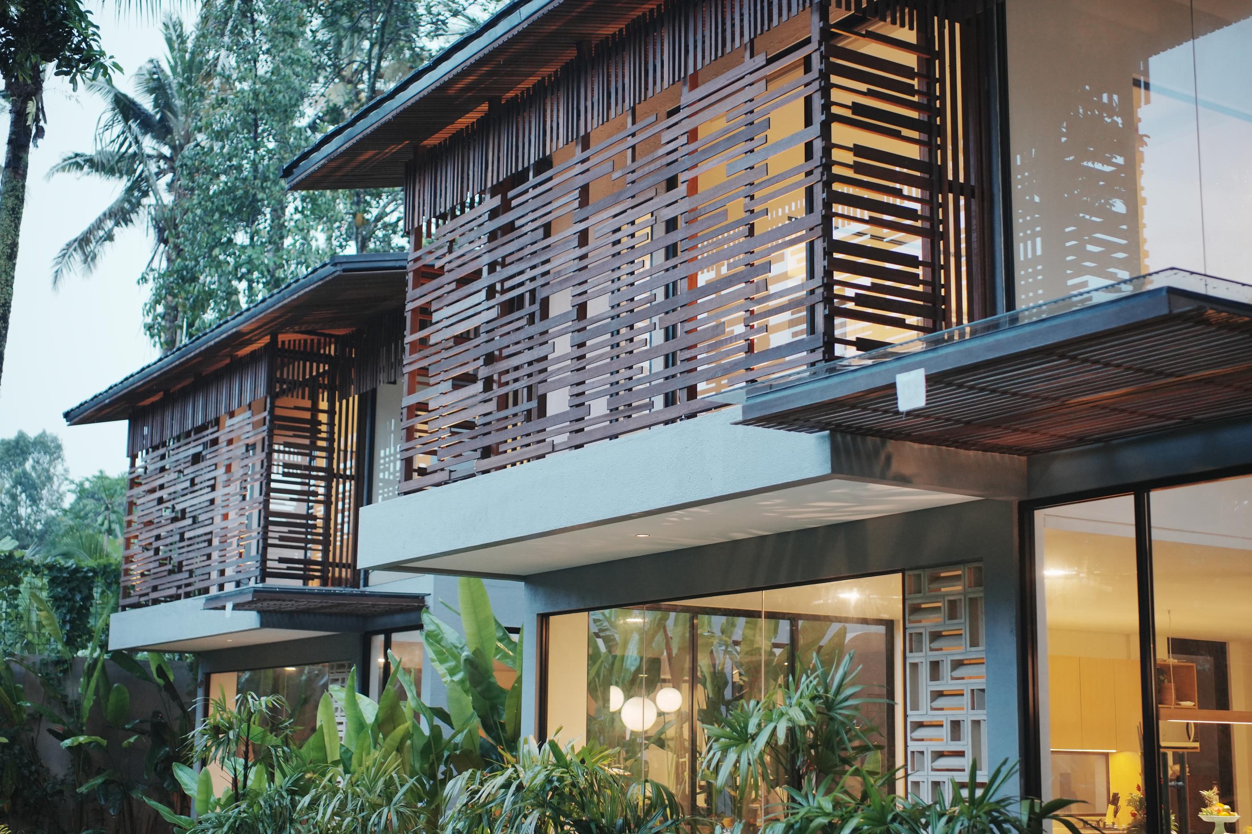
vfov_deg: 27.0
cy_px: 417
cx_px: 626
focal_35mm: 50
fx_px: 1739
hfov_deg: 39.6
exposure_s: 1/100
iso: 1600
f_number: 2.5
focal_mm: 50
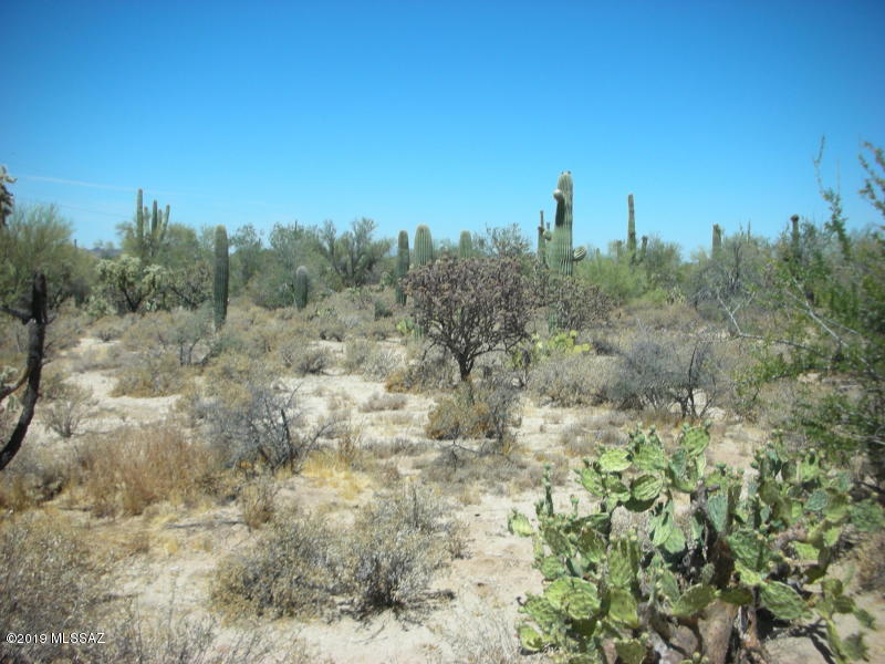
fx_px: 895
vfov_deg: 40.7
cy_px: 332
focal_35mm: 35
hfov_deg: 52.6
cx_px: 442
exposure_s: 1/105
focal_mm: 5.8
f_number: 8.5
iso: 50
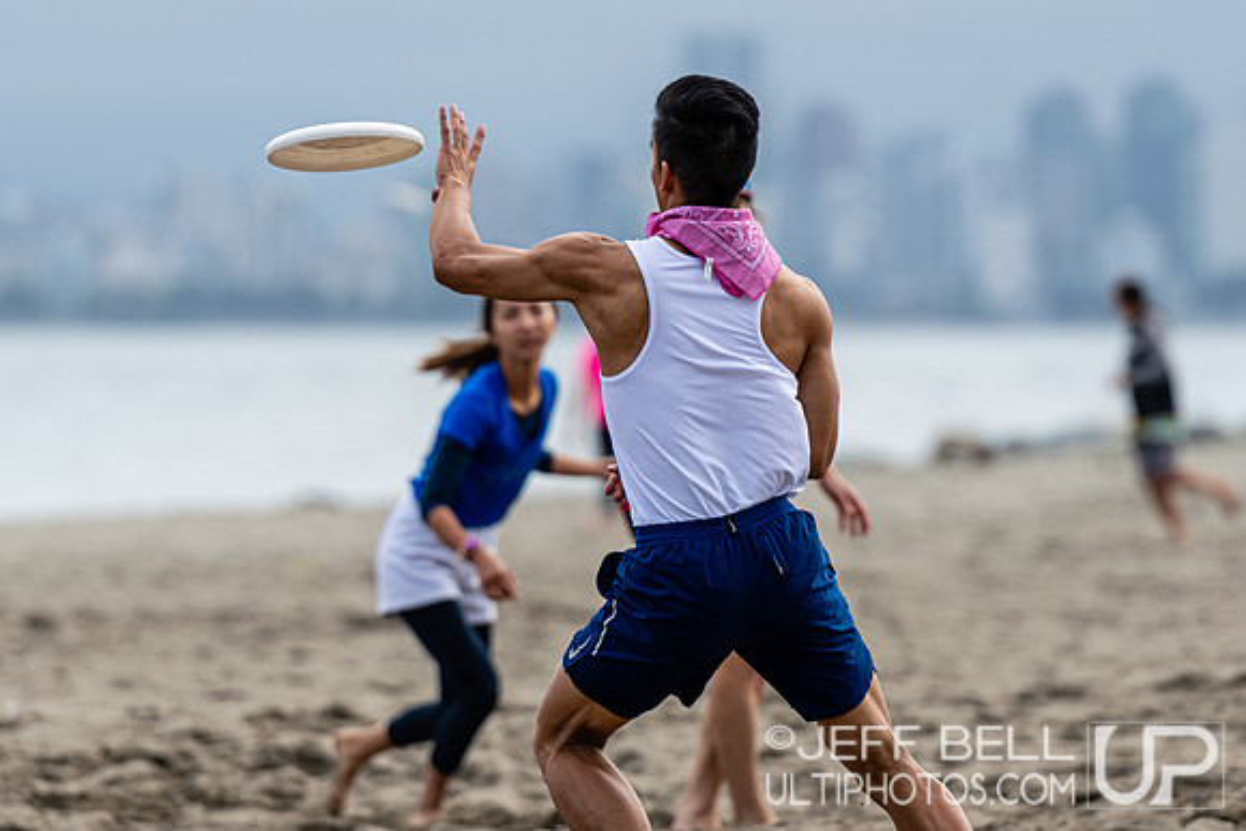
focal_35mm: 368
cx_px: 626
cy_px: 343
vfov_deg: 3.7
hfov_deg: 5.6
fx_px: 12756
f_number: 3.2
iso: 100
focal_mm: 200
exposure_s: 1/1000
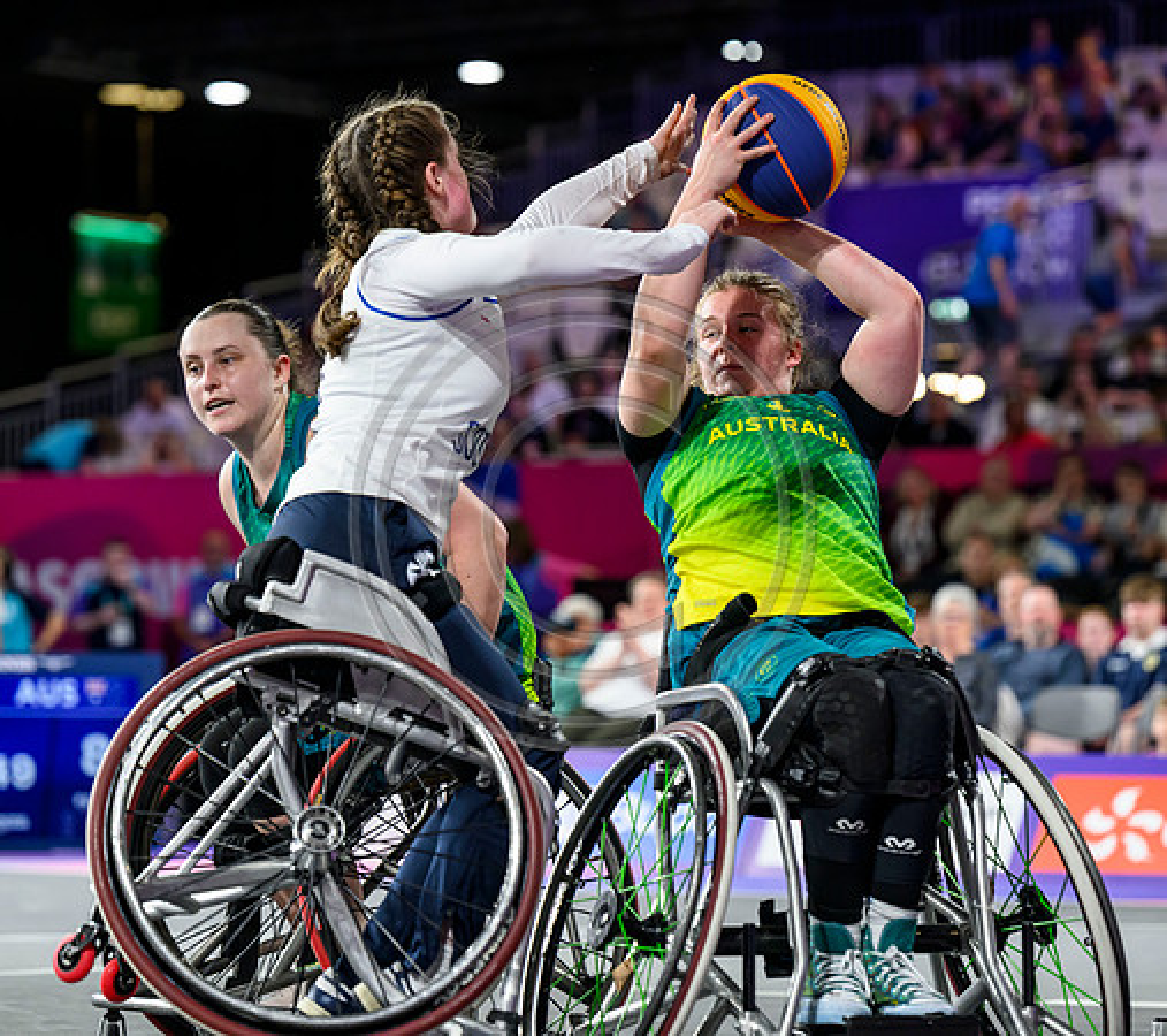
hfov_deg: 12.9
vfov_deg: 11.4
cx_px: 610
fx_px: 5179
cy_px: 518
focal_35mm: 144
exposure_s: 1/1600
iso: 2500
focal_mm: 120
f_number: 3.2
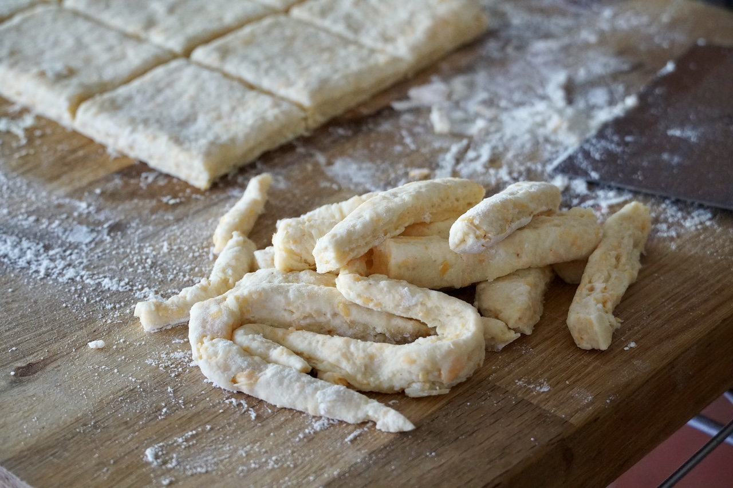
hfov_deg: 27.0
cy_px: 244
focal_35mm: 75
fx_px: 1527
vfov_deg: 18.2
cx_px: 366
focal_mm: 50
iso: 3200
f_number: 5
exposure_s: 1/80
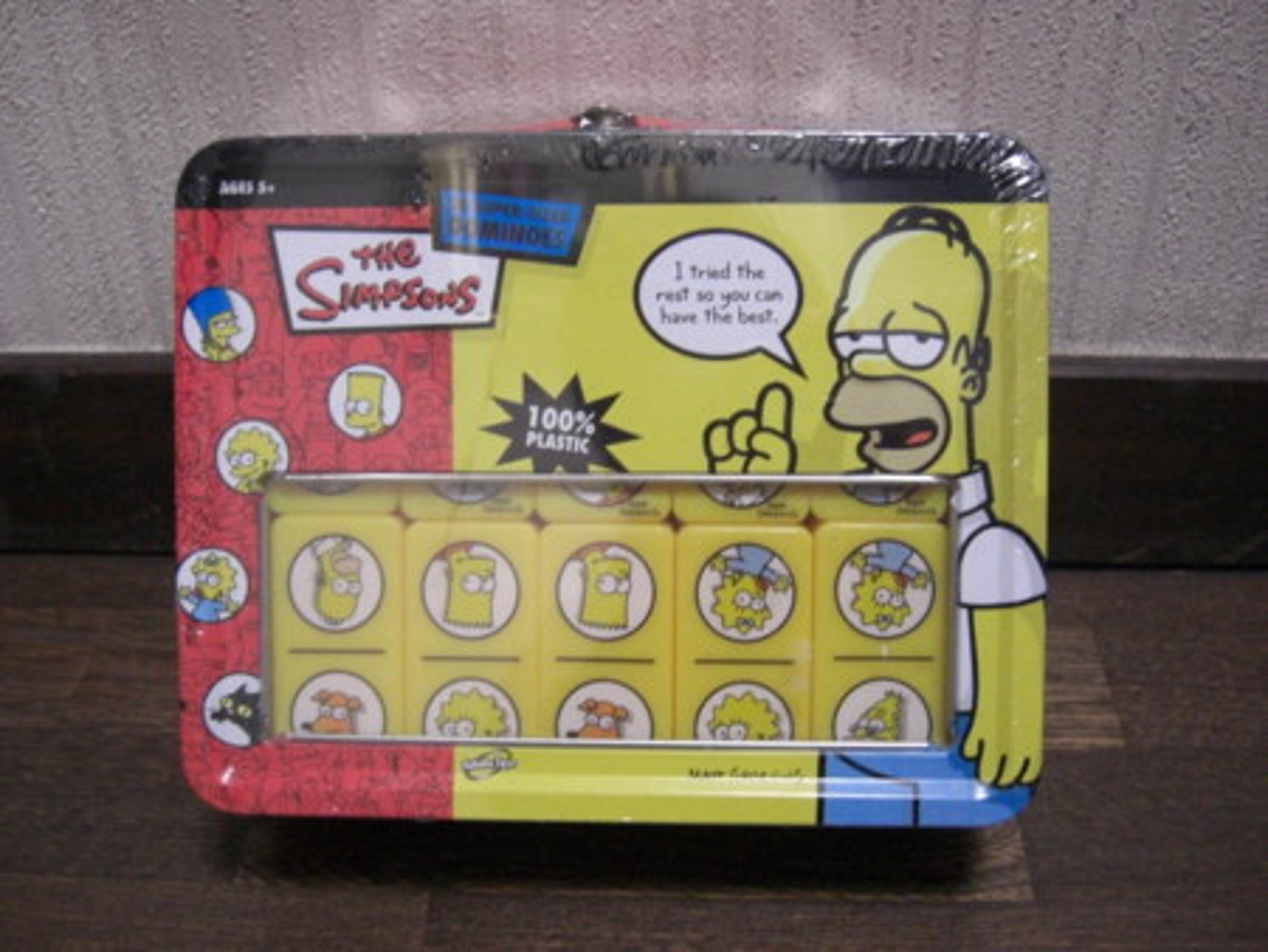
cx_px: 634
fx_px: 1393
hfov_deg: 49.0
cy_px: 476
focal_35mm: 38
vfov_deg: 37.8
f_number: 2.8
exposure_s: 1/15
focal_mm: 7.9
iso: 800
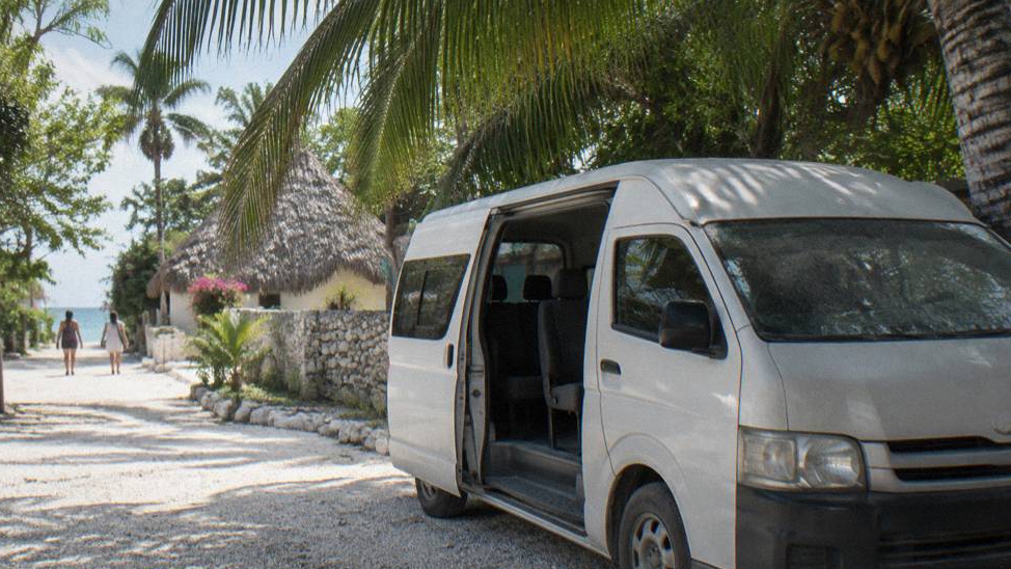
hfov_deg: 47.4
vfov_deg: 27.6
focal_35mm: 43
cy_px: 345
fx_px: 1153
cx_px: 513
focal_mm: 40
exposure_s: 1/100
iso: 200
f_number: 11
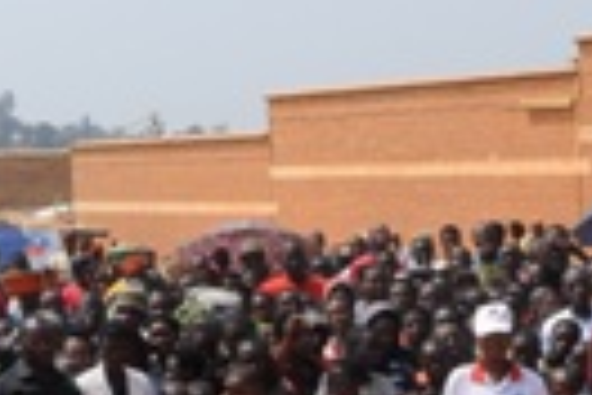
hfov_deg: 15.6
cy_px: 716
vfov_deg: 9.9
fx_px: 2154
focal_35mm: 131
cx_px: 448
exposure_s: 1/125
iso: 200
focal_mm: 18
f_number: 14
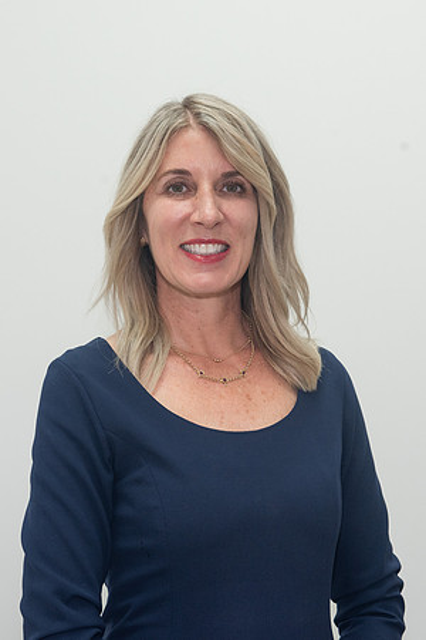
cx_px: 197
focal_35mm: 96
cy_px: 301
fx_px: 1712
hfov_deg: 14.2
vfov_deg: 21.1
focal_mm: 60
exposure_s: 1/100
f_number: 7.1
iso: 400
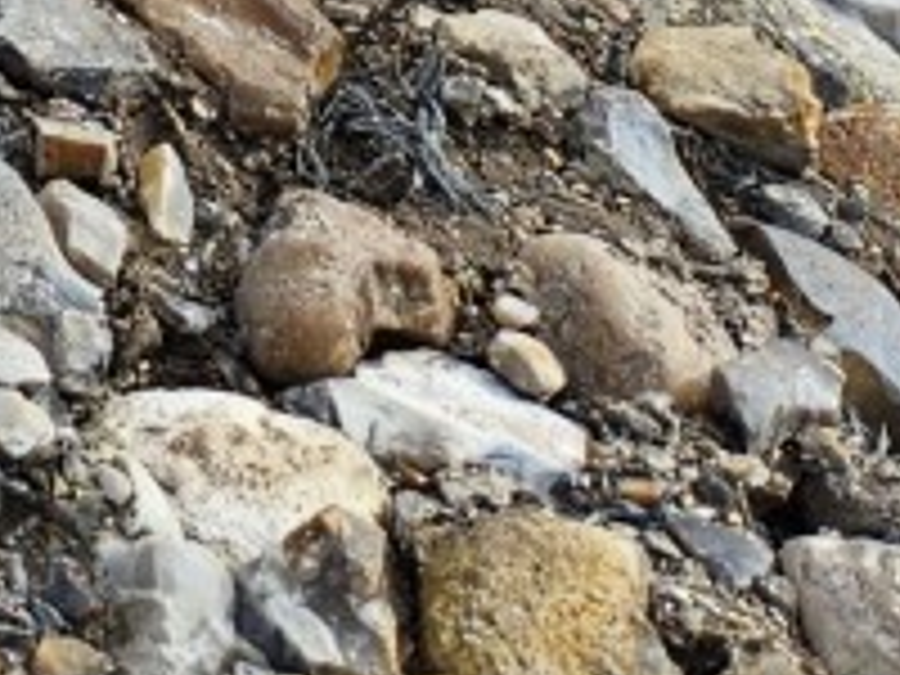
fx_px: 4316
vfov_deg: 7.6
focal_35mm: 166
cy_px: -1503
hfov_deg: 9.1
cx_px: -1971
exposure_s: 1/841
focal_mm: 5.4
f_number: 1.8
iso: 25
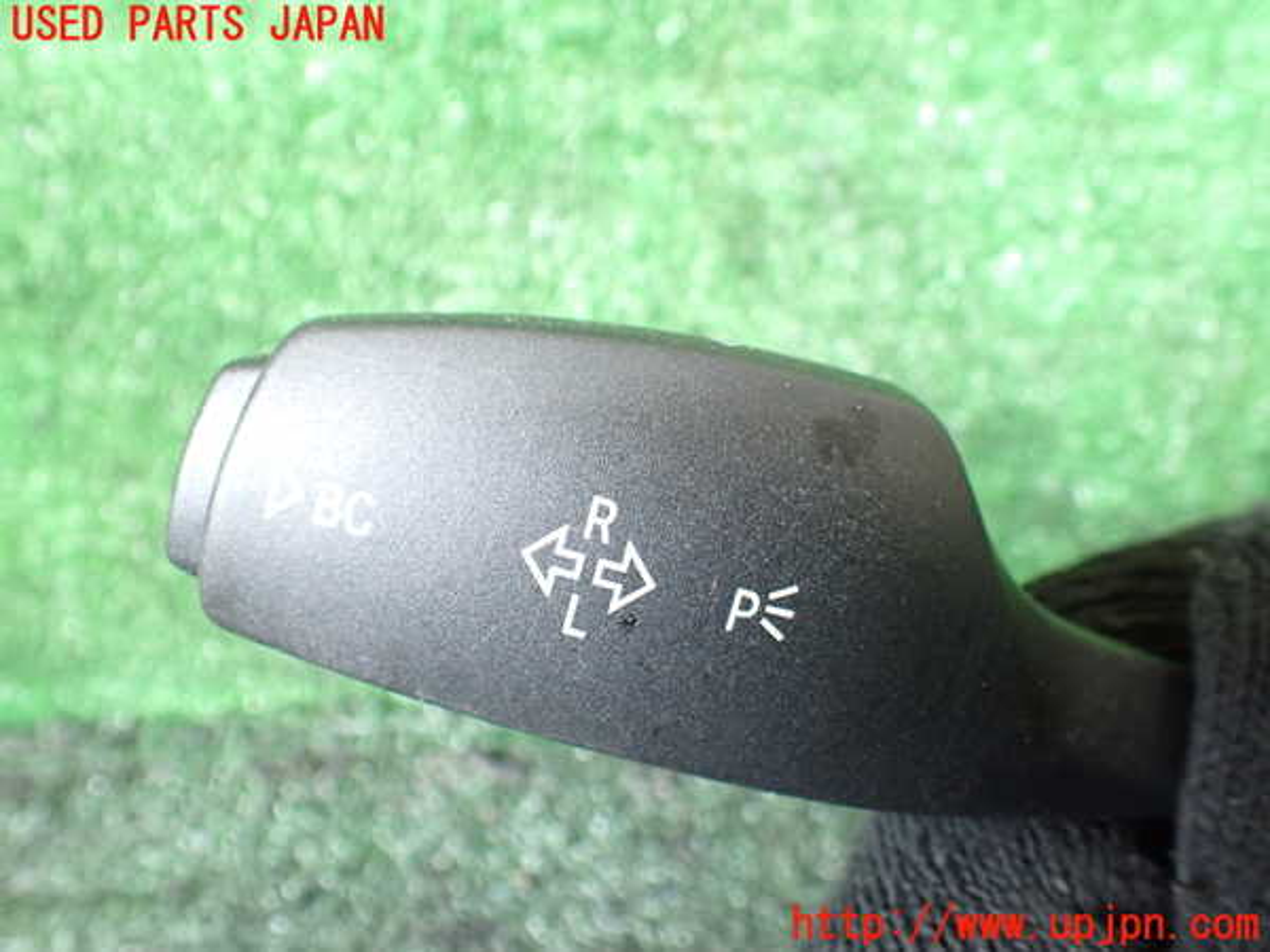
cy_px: 476
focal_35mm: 30
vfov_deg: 46.8
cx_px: 635
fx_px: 1101
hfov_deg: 60.0
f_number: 2.3
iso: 640
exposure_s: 1/125
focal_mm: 5.4
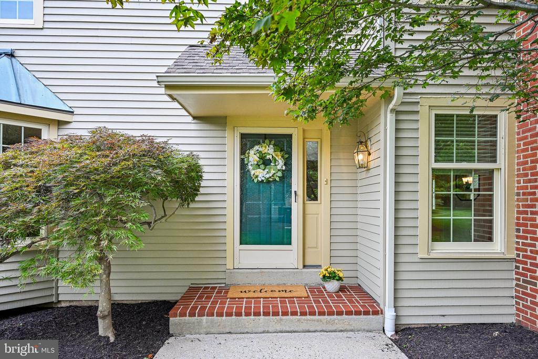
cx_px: 269
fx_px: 306
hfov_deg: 82.6
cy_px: 180
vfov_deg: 60.7
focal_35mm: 20
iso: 800
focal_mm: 20.5
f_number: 8
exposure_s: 1/320
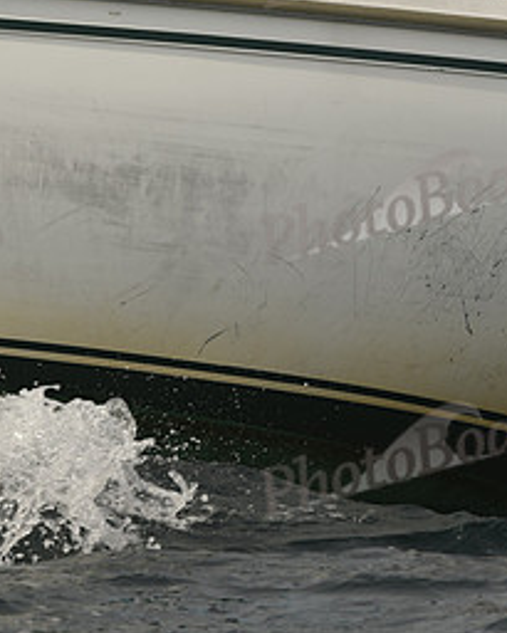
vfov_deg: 3.0
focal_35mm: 638
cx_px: 132
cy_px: 109
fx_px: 11960
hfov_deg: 2.4
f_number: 7.1
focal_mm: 300
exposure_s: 1/1000
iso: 250
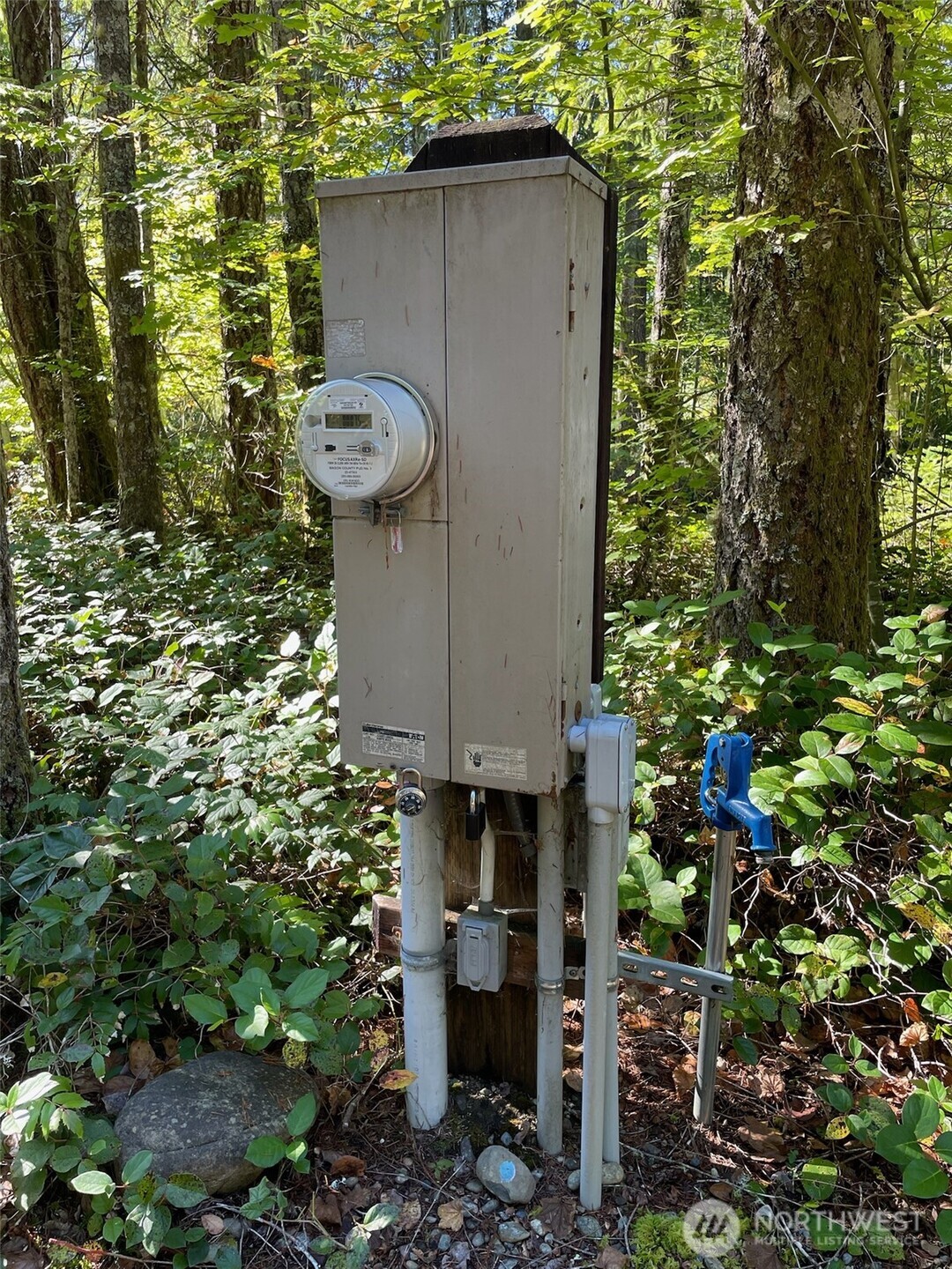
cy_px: 634
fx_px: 953
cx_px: 476
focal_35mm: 26
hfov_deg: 53.1
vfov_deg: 67.3
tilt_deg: -13.1
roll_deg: -0.1
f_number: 1.6
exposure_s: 1/121
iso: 50
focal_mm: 4.2
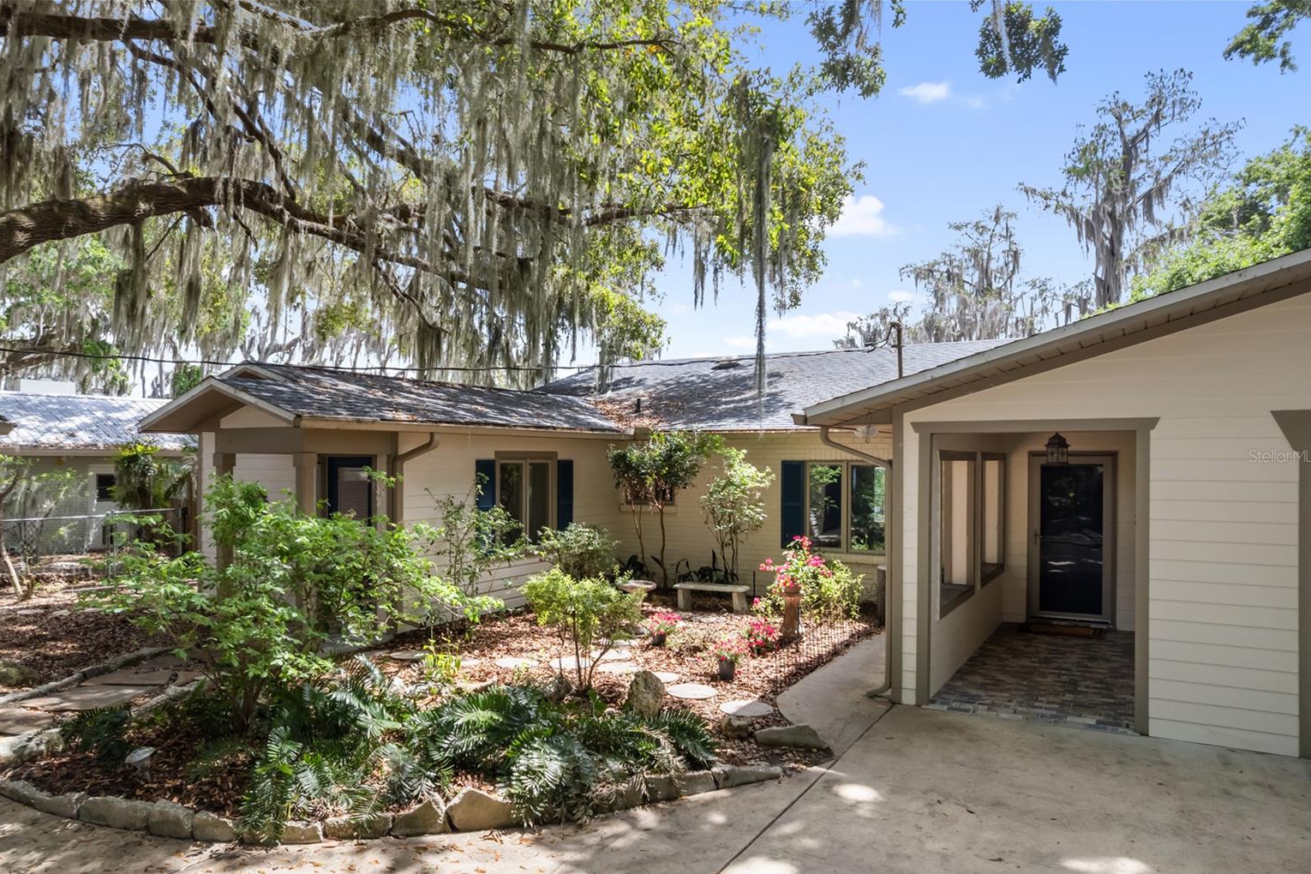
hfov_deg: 76.1
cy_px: 455
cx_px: 639
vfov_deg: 55.1
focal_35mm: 23
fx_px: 838
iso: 100
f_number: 2.8
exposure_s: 1/730
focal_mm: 8.38
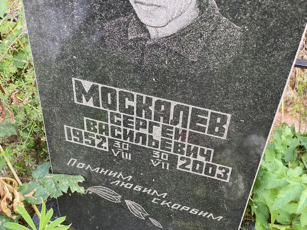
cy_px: 115
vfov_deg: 28.0
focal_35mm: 52
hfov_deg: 36.8
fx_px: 461
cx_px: 154
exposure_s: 1/121
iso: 40
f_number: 2
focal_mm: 6
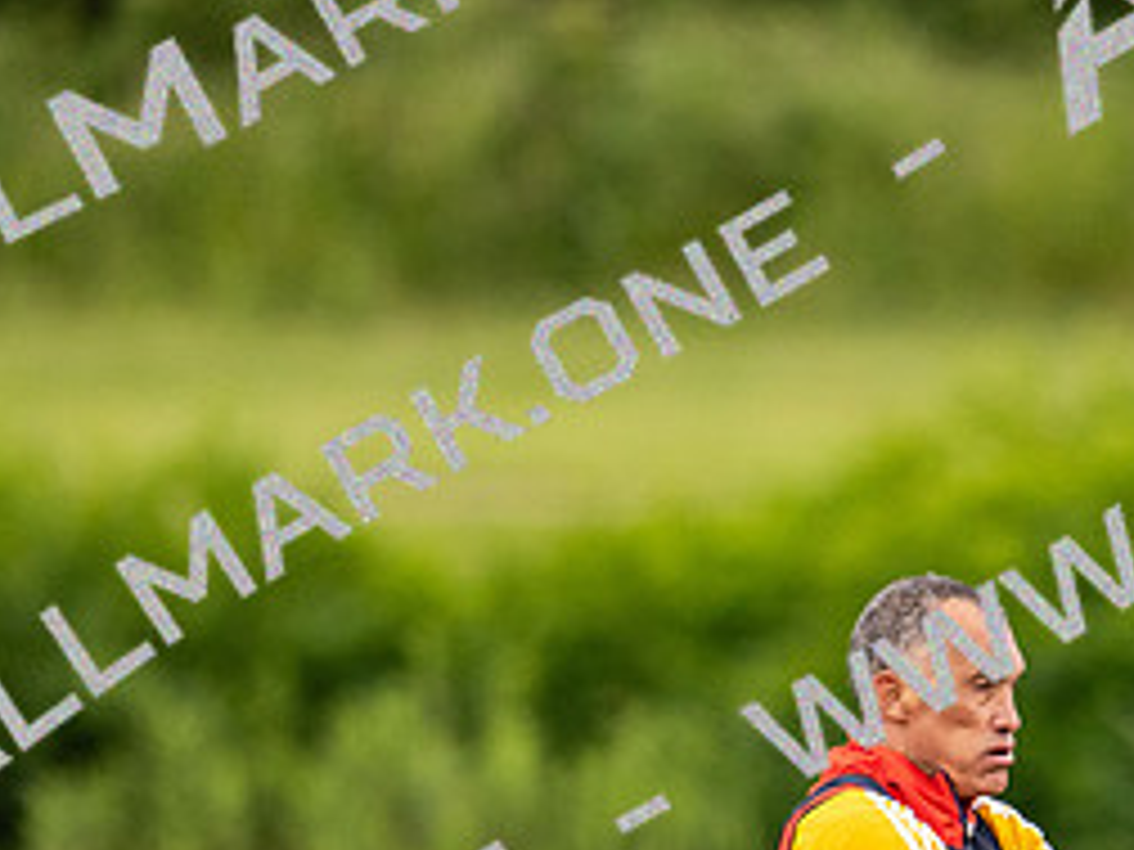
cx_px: 1296
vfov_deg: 0.7
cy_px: 792
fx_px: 65257
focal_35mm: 1992
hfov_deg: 1.0
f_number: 4
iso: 800
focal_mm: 600
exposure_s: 1/2500
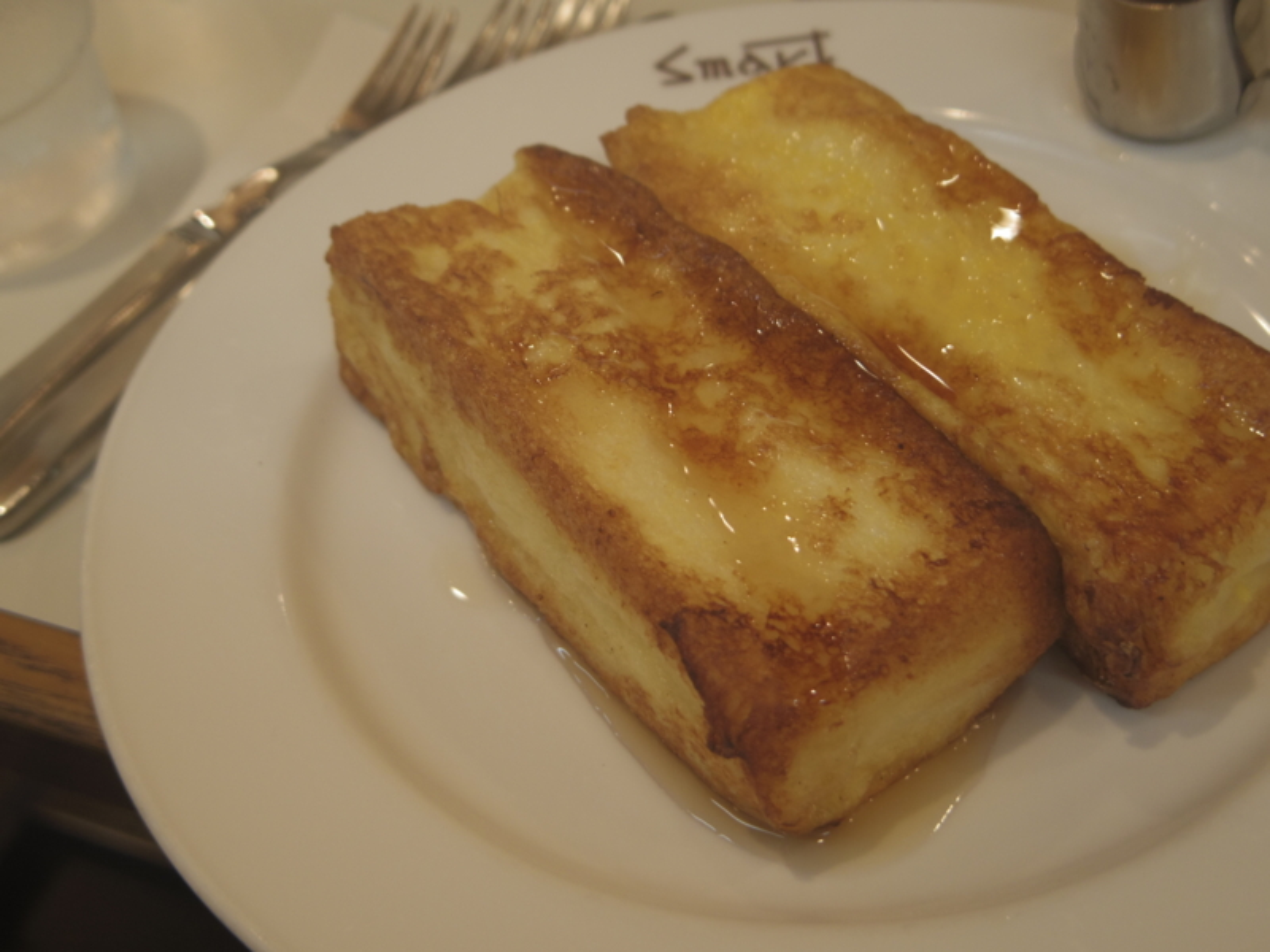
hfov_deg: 40.4
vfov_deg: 30.9
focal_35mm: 47
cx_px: 635
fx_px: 1724
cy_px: 476
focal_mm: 8.5
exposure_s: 1/80
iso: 125
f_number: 1.9
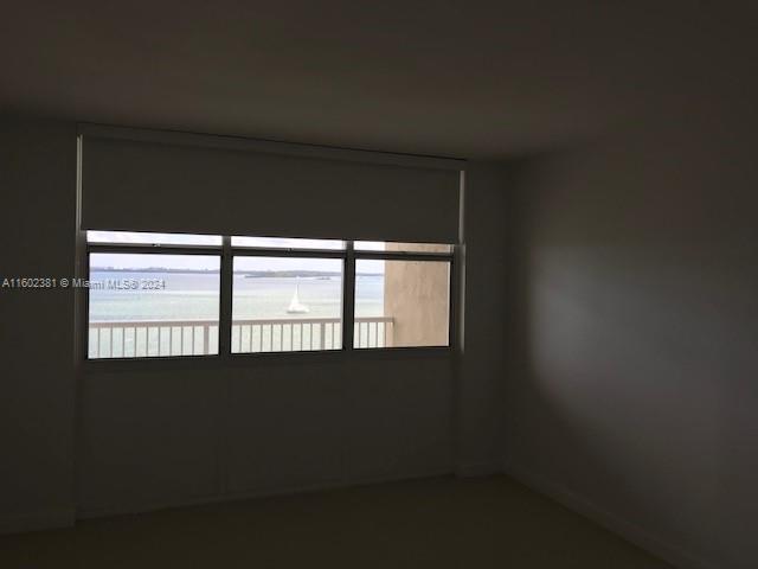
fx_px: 613
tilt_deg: -1.6
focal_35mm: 28
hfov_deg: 63.4
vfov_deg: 49.7
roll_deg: -0.3
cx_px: 379
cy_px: 284
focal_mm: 3.99
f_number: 1.8
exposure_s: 1/396
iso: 20
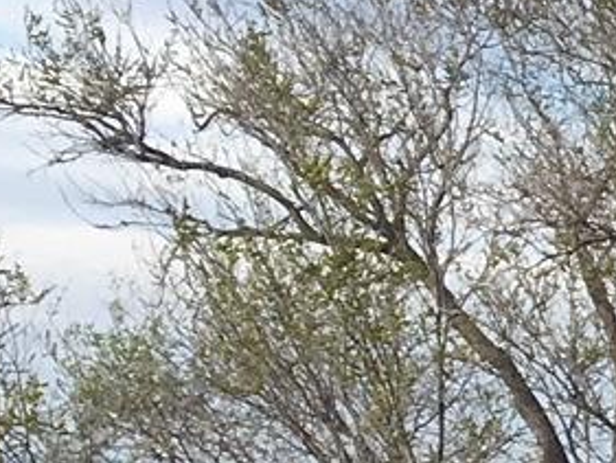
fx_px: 3703
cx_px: 1868
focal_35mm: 208
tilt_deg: -9.7
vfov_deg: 6.7
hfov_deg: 8.1
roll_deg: -0.1
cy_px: 1211
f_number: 2.2
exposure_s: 1/874
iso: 25
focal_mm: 4.15
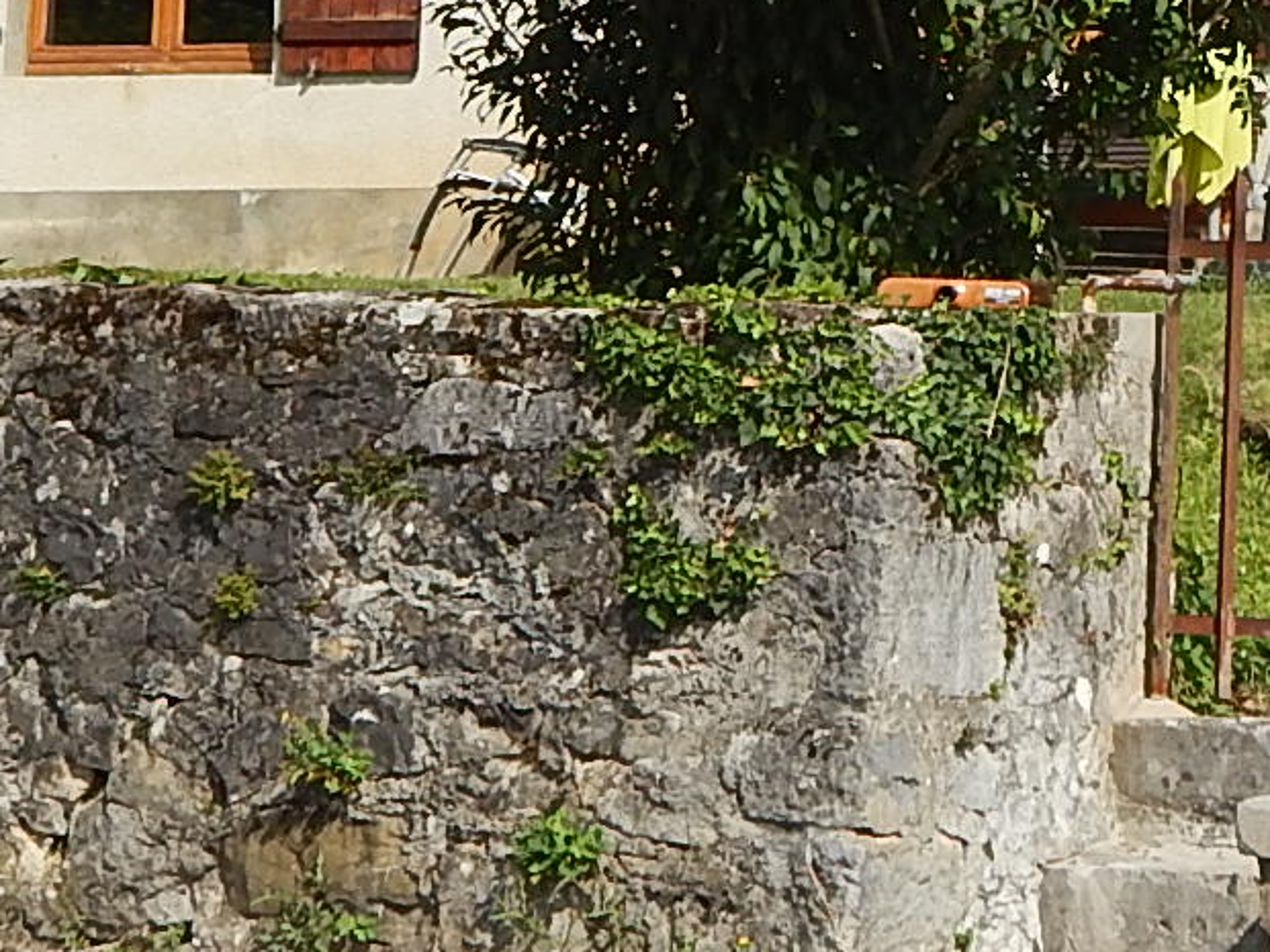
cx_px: 1423
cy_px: -560
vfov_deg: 11.1
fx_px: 4697
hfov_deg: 15.0
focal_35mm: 128
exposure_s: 1/400
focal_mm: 6.1
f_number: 6.7
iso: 125
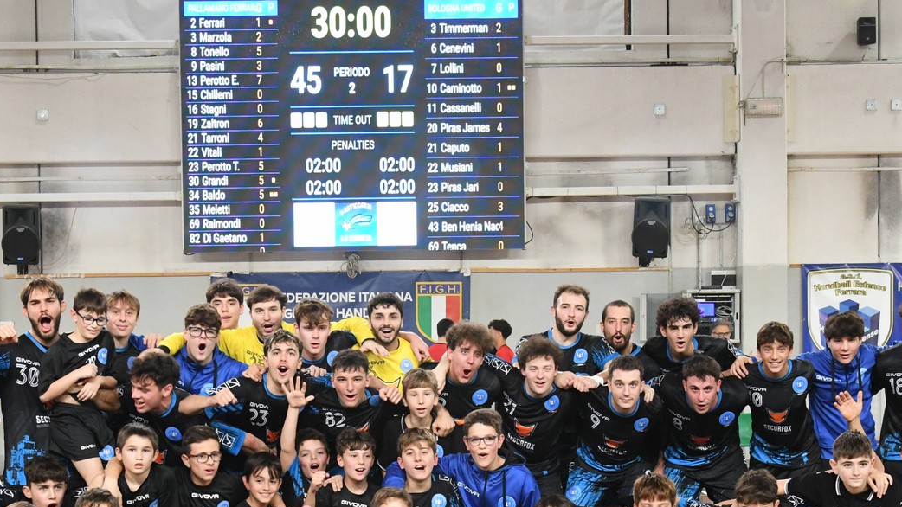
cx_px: 424
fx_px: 1770
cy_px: 434
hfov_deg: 28.6
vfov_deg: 16.1
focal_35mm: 74
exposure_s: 1/80
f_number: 6.3
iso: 3200
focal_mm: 31
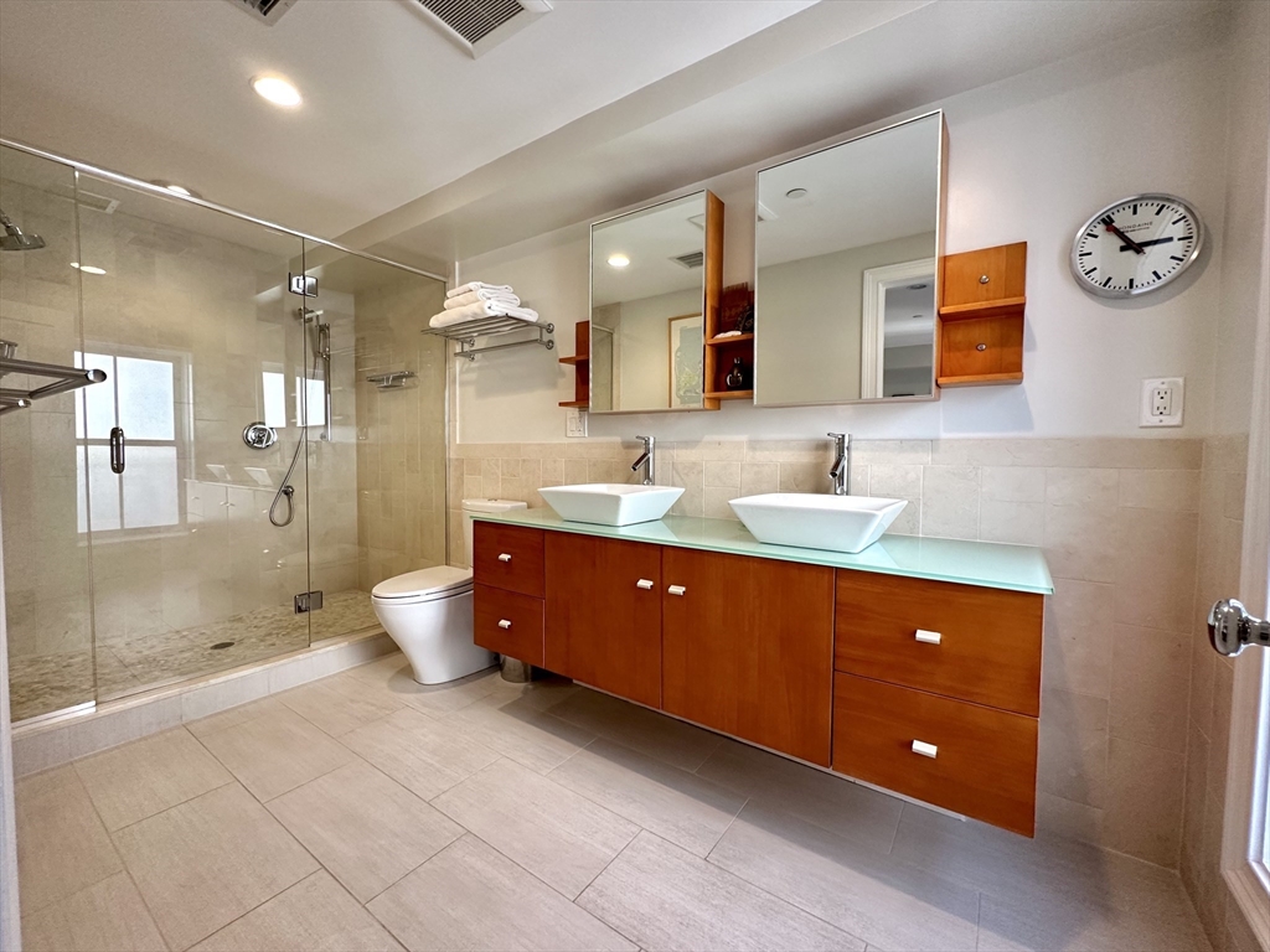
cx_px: 635
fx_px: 514
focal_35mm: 14
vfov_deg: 85.7
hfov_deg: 102.1
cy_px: 476
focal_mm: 2.22
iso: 250
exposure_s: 1/120
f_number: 2.2
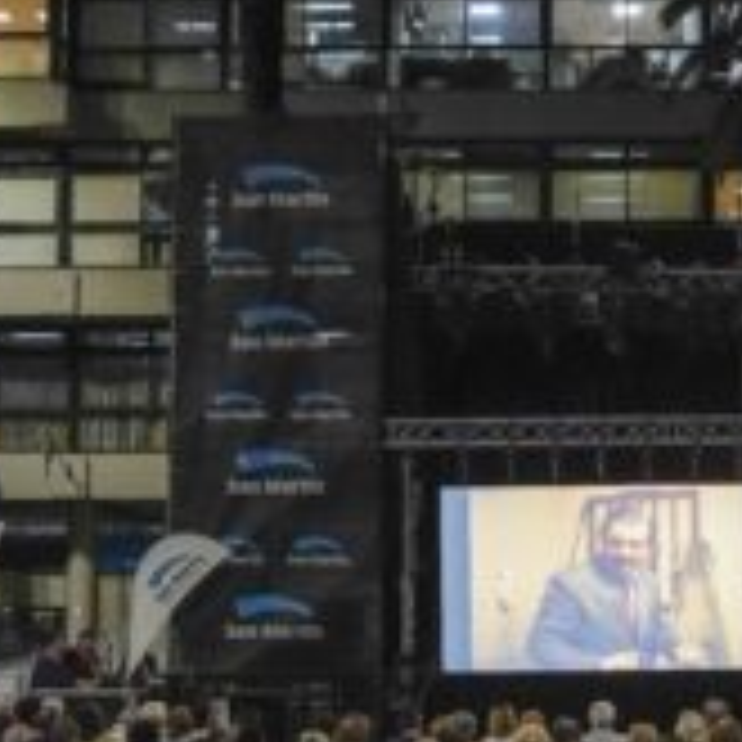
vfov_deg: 20.1
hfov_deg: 20.0
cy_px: 535
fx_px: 2086
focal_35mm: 86
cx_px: 562
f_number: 5
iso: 2500
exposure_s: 1/200
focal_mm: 24
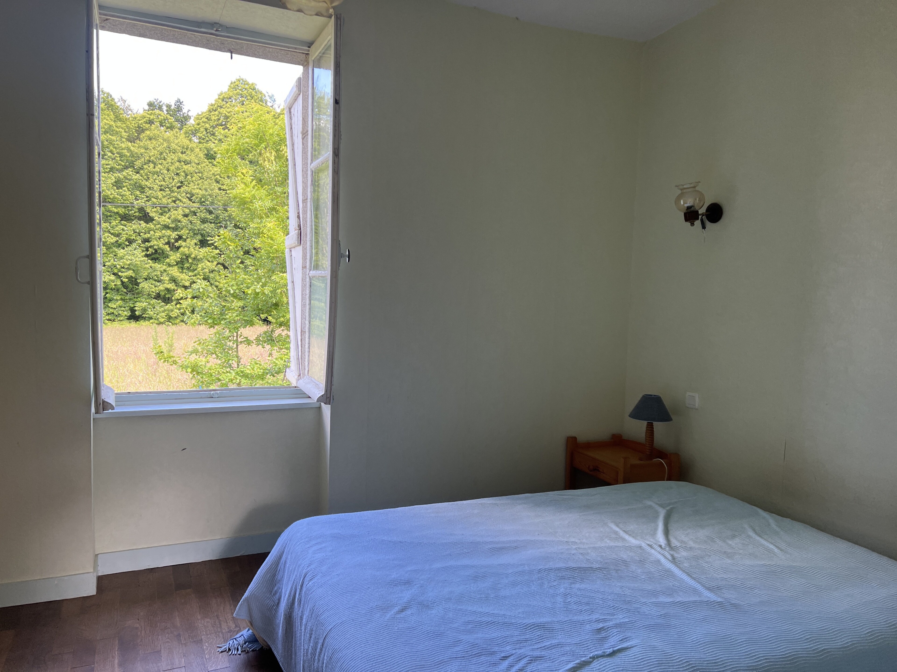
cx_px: 448
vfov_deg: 53.1
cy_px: 336
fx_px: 674
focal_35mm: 26
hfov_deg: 67.3
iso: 64
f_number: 1.5
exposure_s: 1/143
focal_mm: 5.7
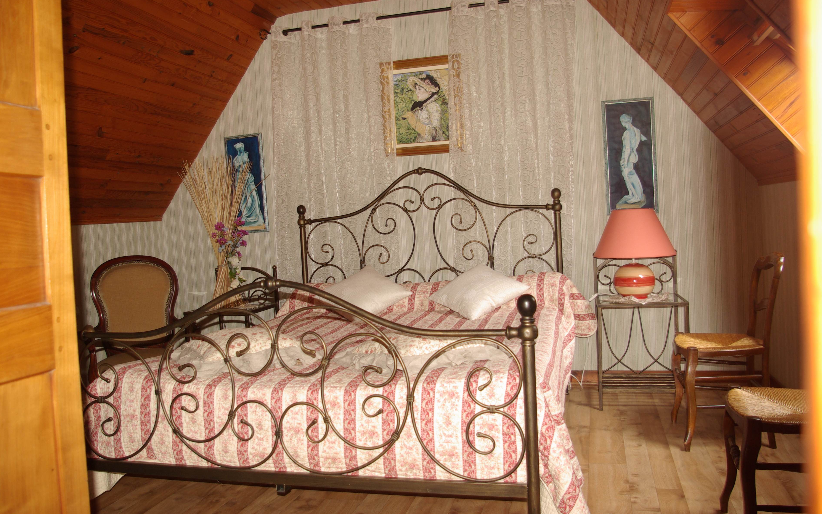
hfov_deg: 66.5
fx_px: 627
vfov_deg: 44.5
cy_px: 238
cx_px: 412
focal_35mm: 28
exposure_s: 1/30
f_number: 3.5
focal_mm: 18
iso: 200
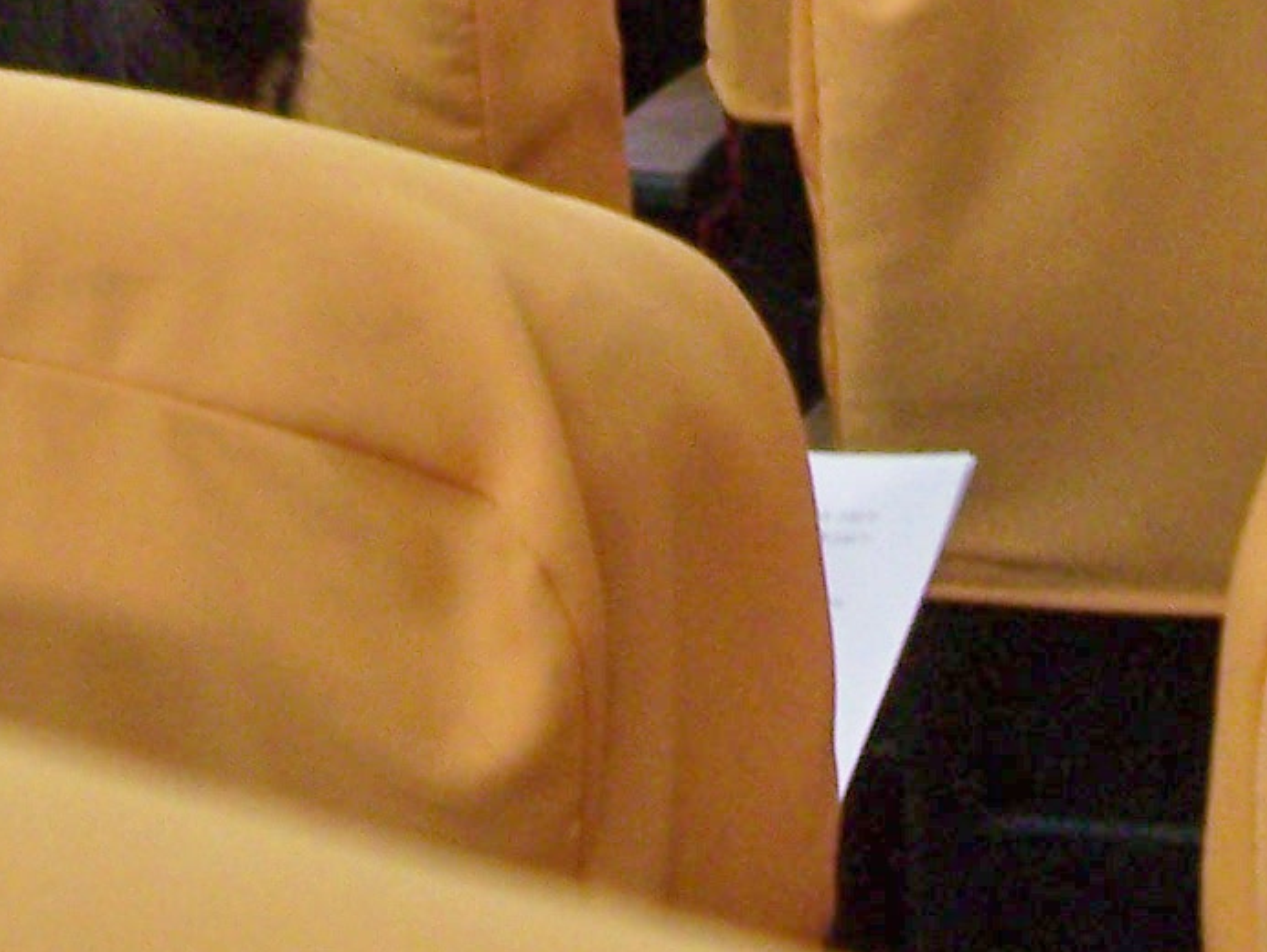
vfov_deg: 10.1
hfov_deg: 14.2
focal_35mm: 139
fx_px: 5092
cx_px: 841
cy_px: -780
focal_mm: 5.6
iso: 160
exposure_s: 1/30
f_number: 2.7
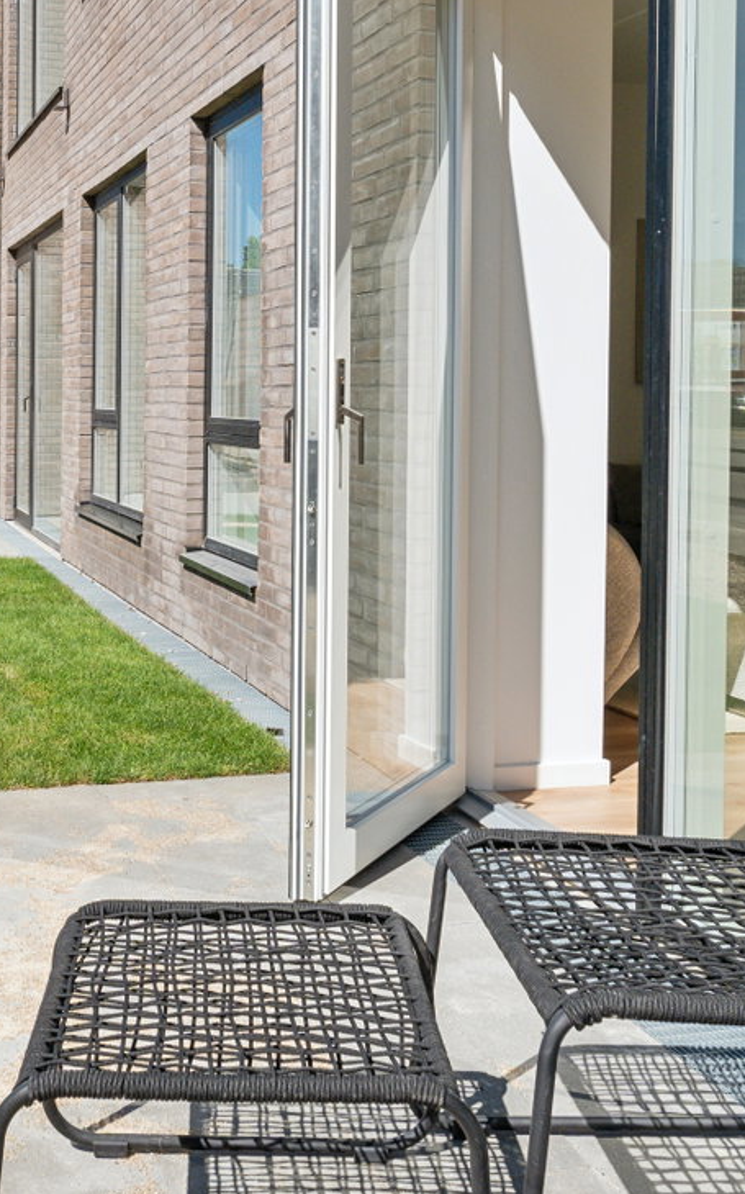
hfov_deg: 26.2
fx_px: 1583
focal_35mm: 49
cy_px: 425
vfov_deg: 40.9
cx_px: 187
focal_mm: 14.5
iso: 200
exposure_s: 1/500
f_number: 8
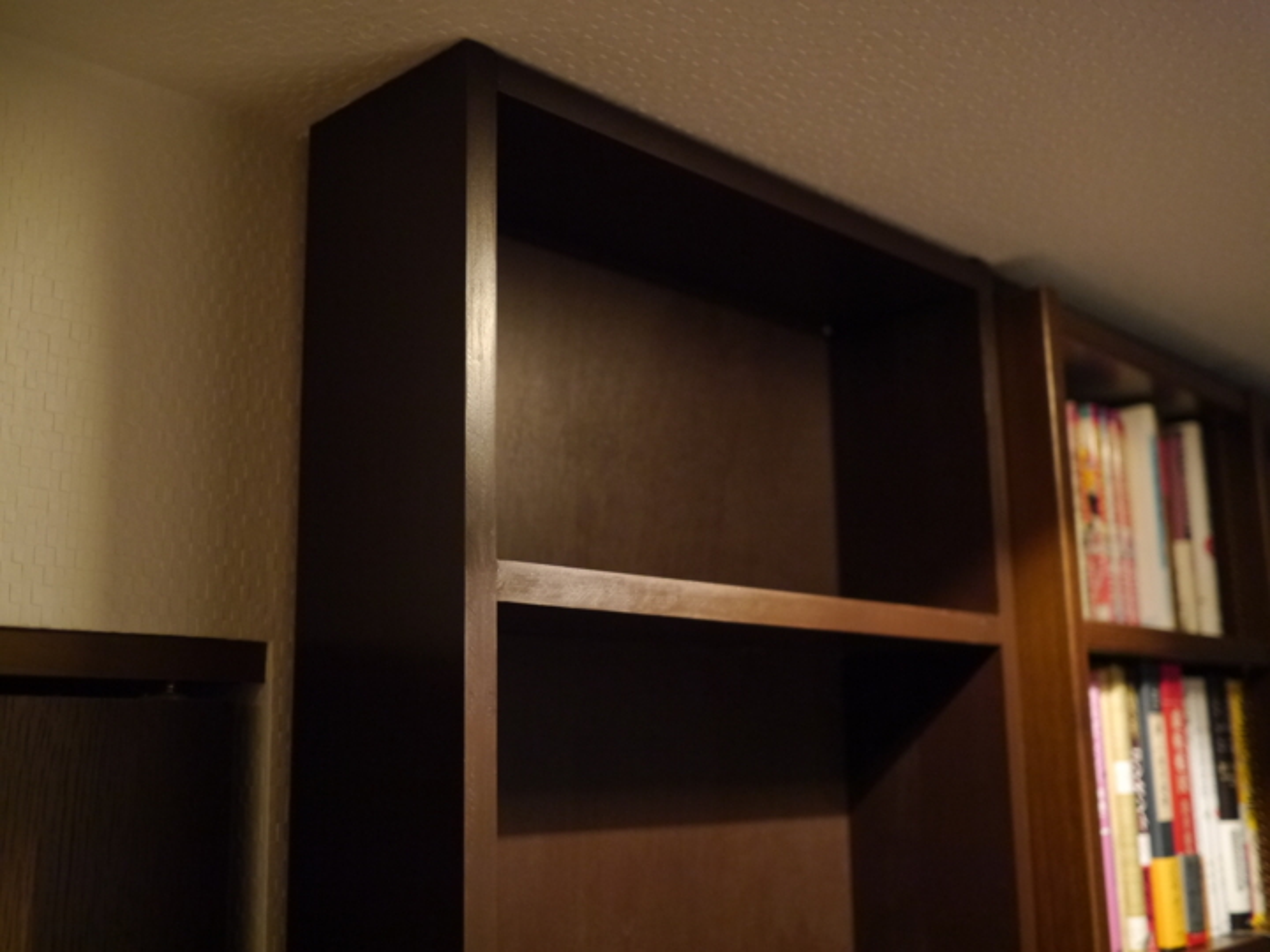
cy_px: 476
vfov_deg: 36.0
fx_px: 1468
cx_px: 635
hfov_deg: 46.8
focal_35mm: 40
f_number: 1.7
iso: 1600
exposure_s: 1/40
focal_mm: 20
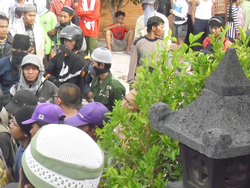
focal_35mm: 96
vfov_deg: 15.4
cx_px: -21
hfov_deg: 19.6
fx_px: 693
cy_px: 84
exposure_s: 1/400
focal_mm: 6.2
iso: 200
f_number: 2.8
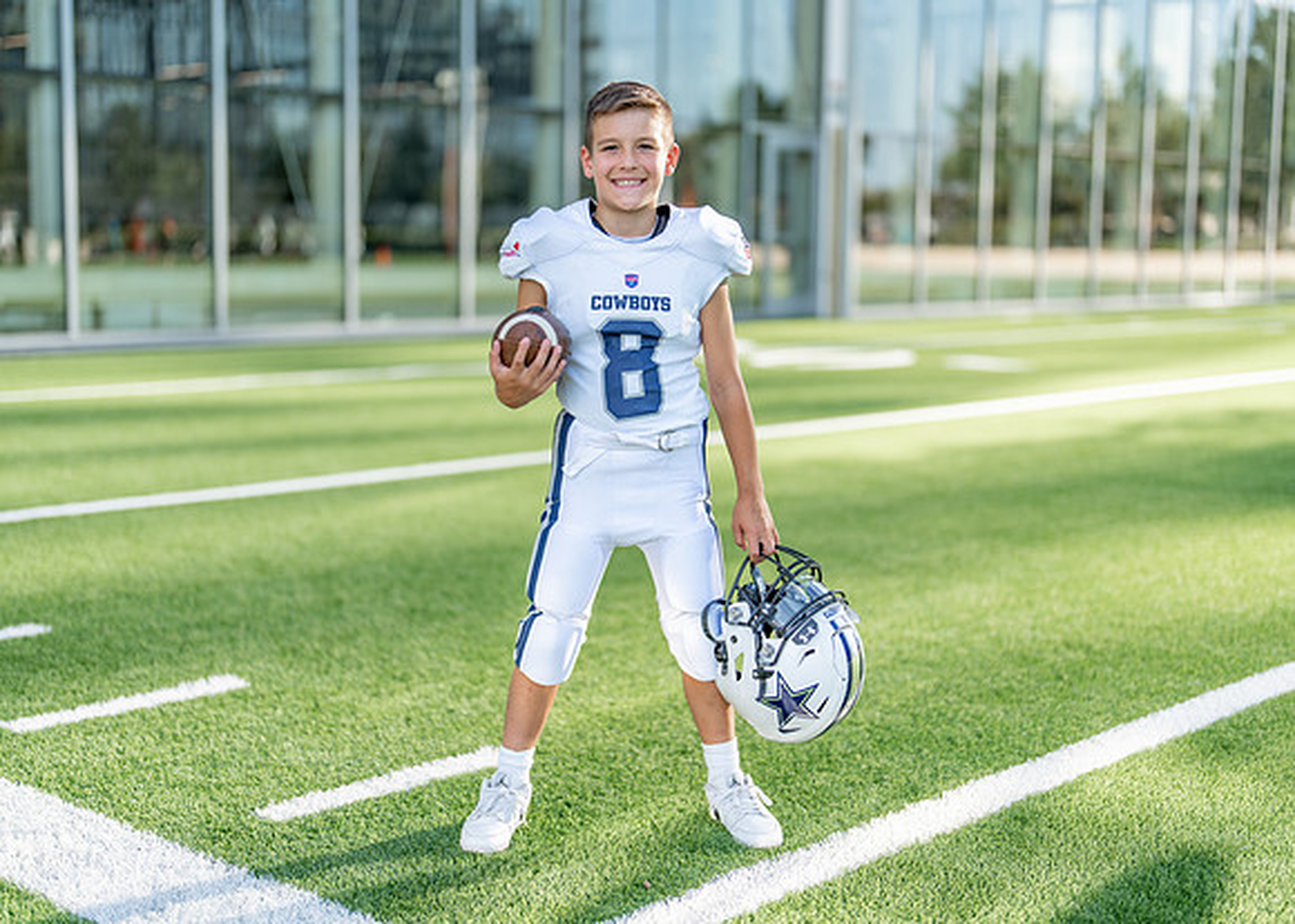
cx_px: 648
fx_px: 1937
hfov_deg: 37.0
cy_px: 462
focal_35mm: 53
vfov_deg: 26.8
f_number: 1.2
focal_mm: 50
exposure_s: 1/2000
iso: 100
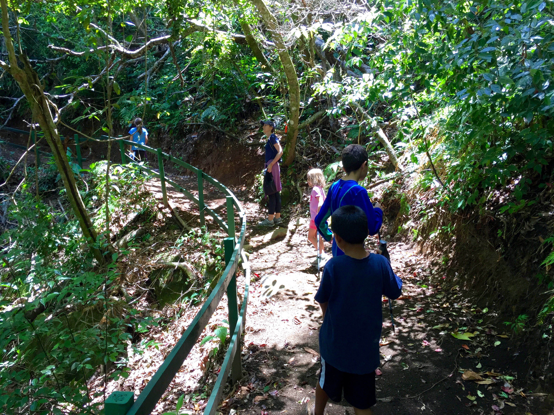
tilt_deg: -3.9
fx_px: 464
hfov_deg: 61.7
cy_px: 208
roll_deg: -2.3
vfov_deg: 48.2
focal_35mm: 29
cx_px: 277
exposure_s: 1/120
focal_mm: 4.15
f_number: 2.2
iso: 40
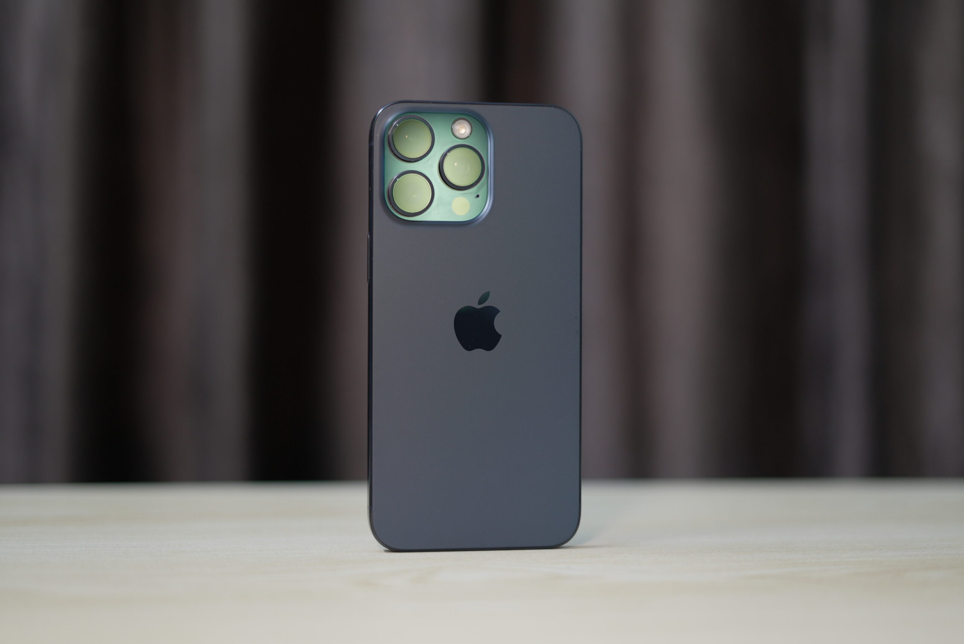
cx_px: 482
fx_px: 1340
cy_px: 322
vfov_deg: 27.0
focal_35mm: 50
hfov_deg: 39.6
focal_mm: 50
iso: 320
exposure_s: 1/100
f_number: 2
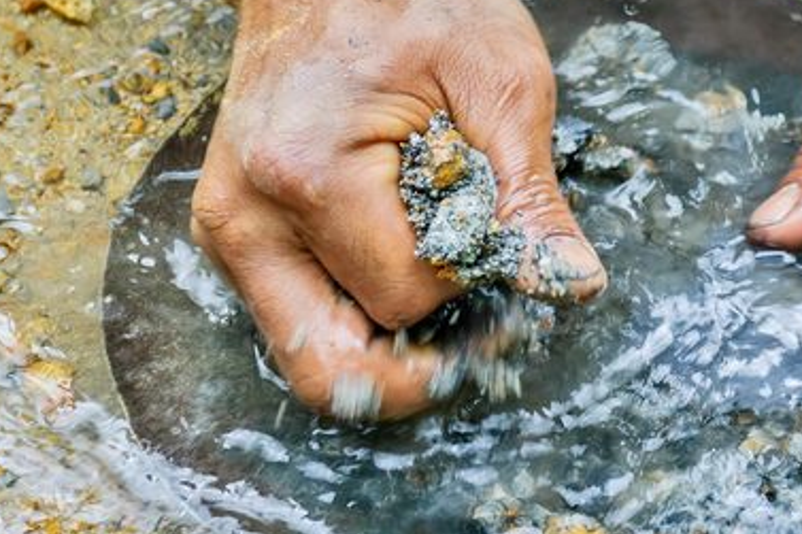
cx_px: 573
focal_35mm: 245
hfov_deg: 8.4
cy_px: 247
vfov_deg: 5.6
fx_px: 5455
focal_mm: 85
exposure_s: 1/125
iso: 200
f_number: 5.6
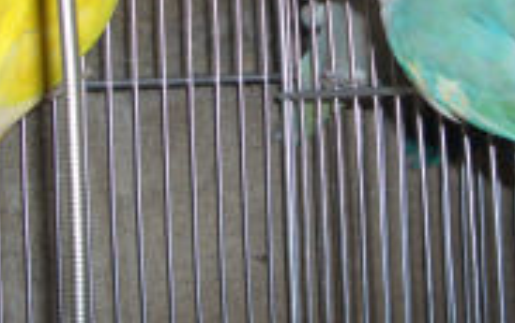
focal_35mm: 81
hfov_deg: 25.4
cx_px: 304
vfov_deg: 15.8
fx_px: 1139
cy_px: -17
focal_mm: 5.8
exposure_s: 1/60
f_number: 2.6
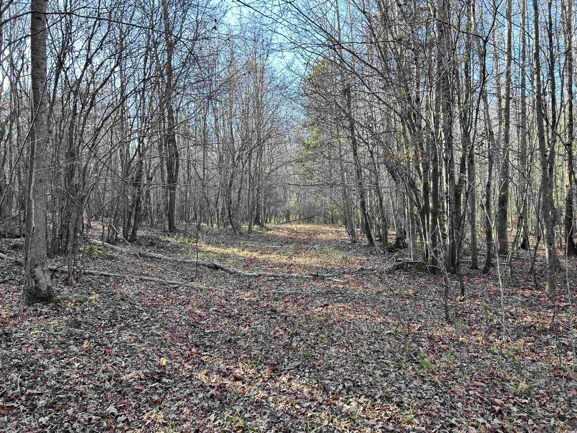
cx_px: 288
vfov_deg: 53.1
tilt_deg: -2.3
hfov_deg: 67.3
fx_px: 433
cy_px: 216
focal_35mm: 26
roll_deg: +0.8
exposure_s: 1/173
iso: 40
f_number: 1.5
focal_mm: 5.7
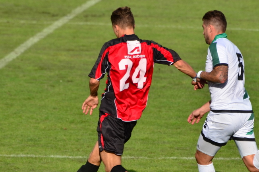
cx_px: 128
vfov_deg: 1.8
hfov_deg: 2.8
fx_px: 5349
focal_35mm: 745
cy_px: 107
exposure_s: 1/1250
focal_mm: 270
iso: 200
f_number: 6.3
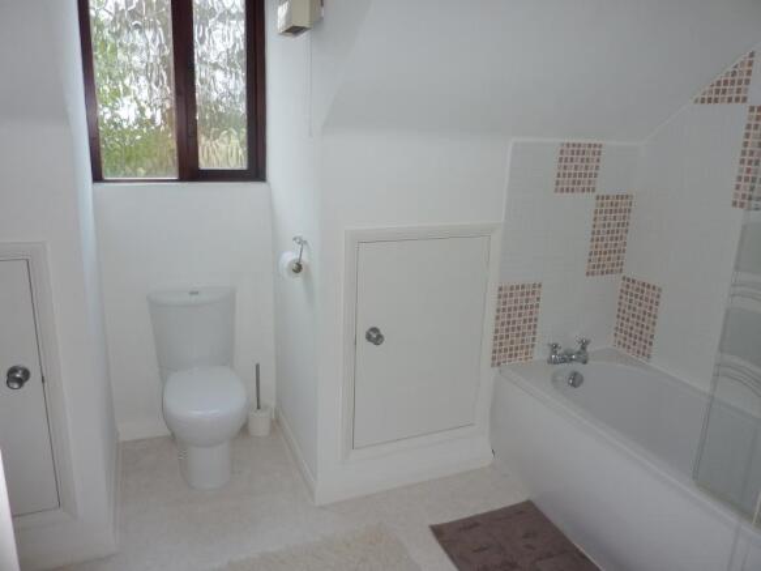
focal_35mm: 25
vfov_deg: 54.9
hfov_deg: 69.4
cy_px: 286
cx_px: 380
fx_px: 549
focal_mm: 4.1
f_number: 3.3
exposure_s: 1/30
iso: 100
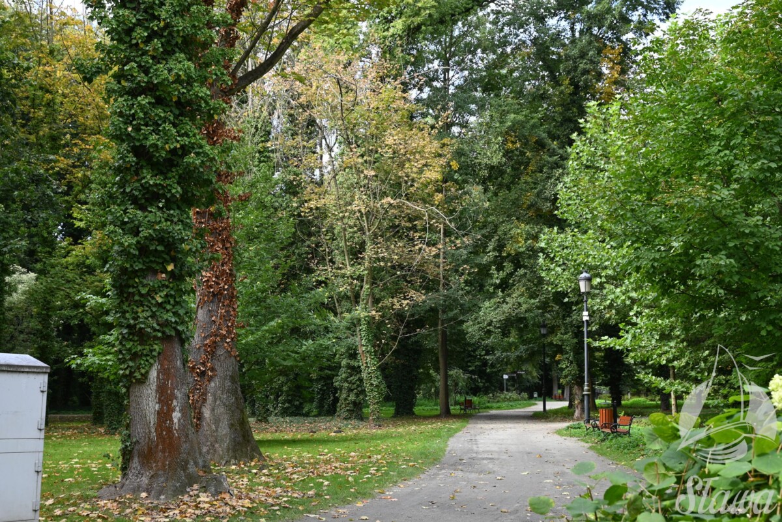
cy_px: 261
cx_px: 391
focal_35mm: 48
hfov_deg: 41.1
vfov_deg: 28.1
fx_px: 1043
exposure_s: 1/250
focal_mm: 48
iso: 200
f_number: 4.5
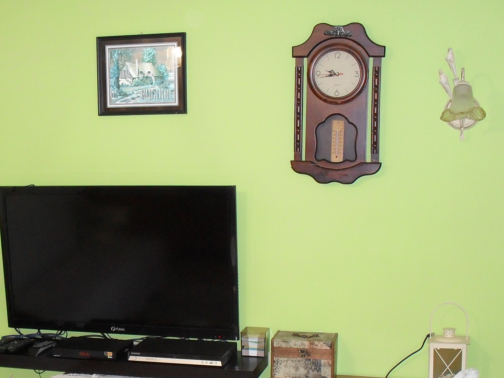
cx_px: 163
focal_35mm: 60
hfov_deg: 31.9
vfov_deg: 24.1
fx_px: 874
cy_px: 291
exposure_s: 1/45
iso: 200
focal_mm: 6.3
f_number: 3.2
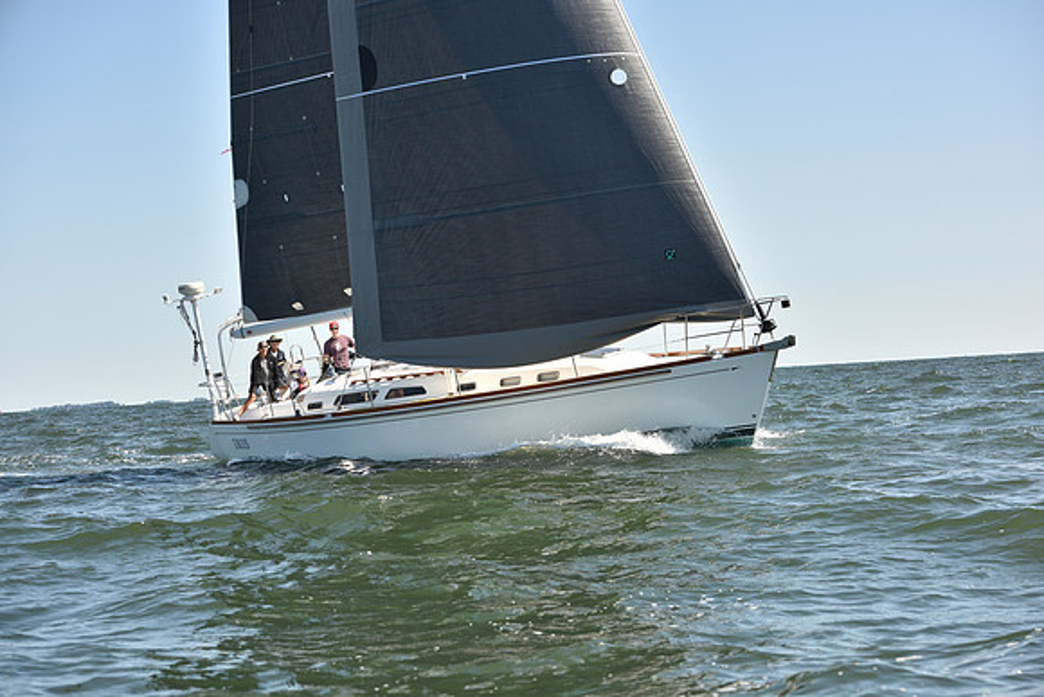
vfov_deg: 19.5
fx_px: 2030
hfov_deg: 28.8
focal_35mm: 70
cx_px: 522
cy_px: 348
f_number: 6.3
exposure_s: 1/1000
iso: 250
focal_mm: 70
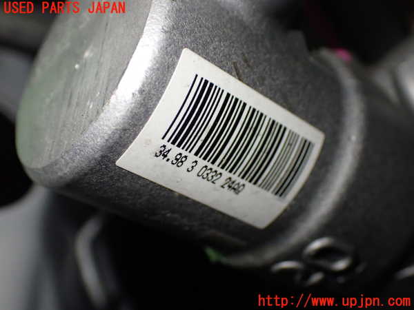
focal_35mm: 47
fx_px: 562
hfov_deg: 40.4
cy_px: 155
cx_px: 207
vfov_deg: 30.9
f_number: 3.1
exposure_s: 1/200
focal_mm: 8.4
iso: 640
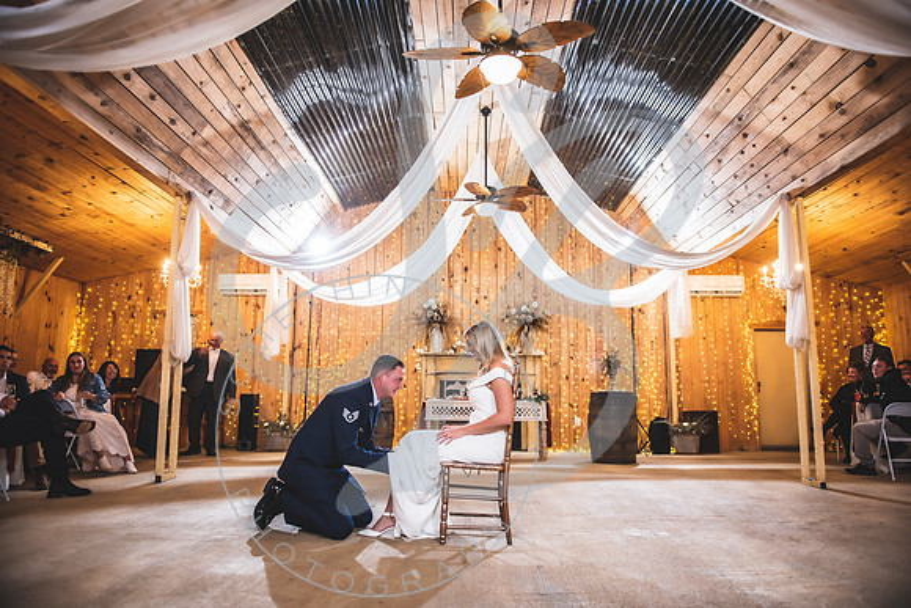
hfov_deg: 73.7
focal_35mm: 24
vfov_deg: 53.2
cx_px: 456
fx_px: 607
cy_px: 304
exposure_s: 1/125
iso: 500
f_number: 2.8
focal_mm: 24
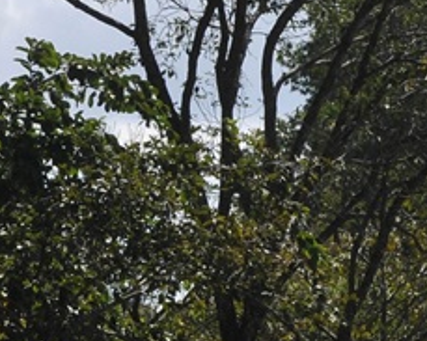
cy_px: 631
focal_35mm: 827
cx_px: 541
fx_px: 10447
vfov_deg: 1.9
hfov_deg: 2.3
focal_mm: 112
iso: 160
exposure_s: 1/160
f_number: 13
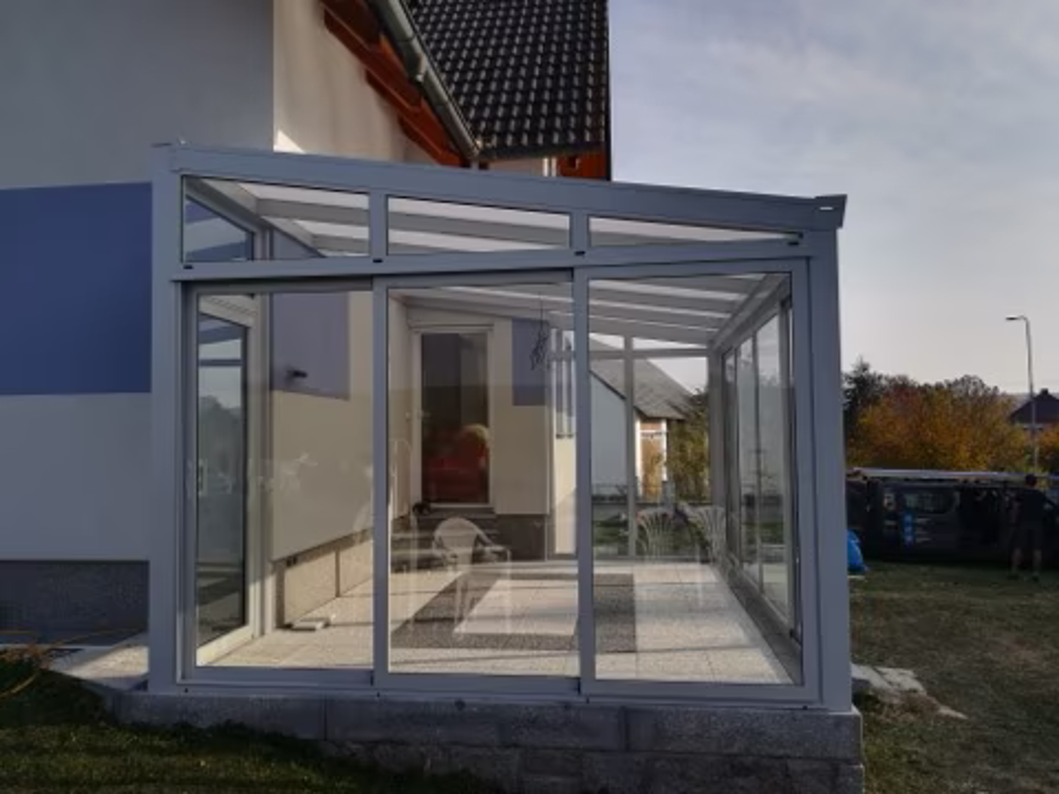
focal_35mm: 26
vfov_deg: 53.1
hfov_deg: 67.3
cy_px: 397
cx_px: 530
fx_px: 795
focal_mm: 3.83
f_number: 2.2
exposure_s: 1/833
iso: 50
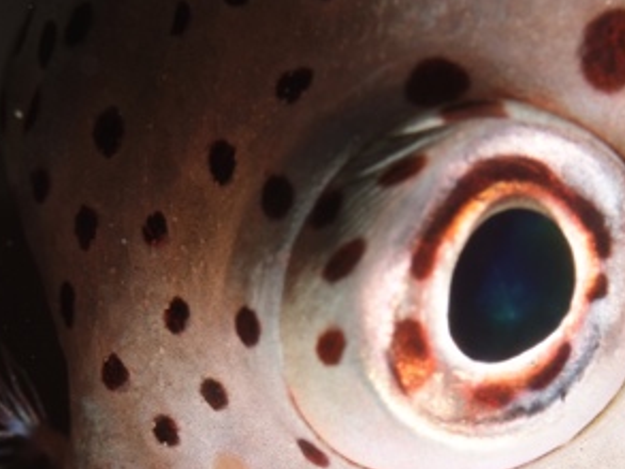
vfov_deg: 7.1
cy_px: 503
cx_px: 365
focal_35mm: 207
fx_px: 3739
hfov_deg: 9.6
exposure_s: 1/60
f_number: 22
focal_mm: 60
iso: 200
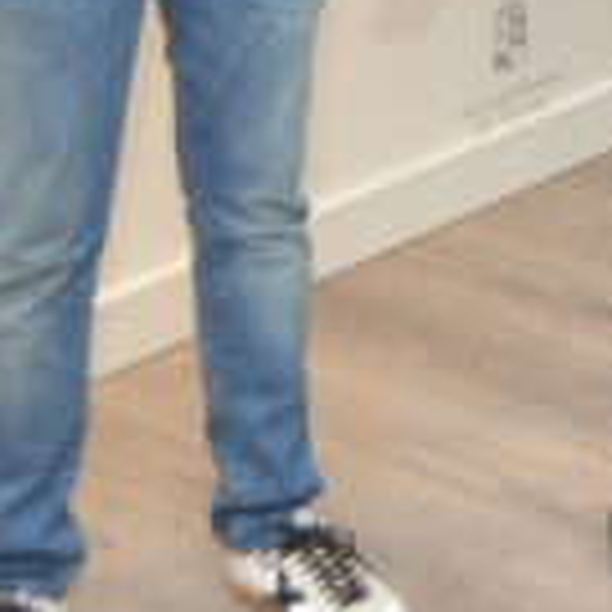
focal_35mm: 139
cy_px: -385
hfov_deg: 11.6
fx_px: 2780
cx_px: 1130
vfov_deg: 11.8
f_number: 4
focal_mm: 32
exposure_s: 1/60
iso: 450
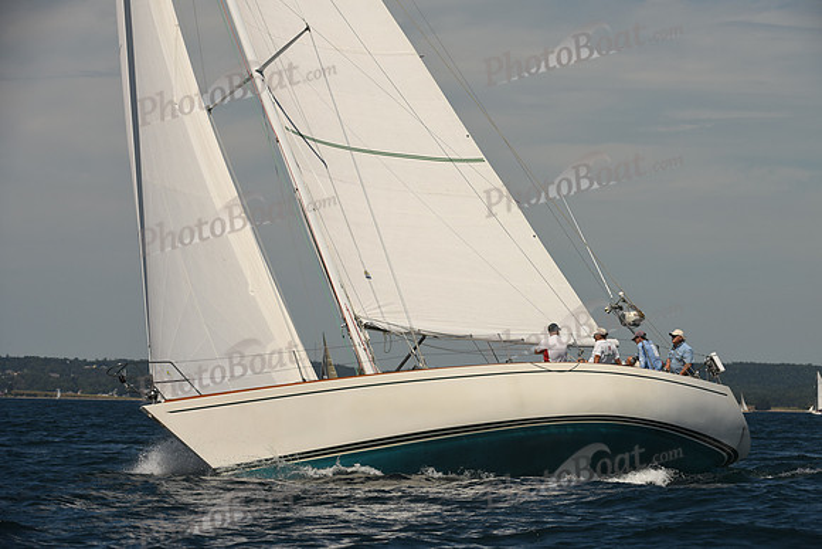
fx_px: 4568
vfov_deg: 6.9
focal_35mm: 200
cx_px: 411
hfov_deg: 10.3
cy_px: 274
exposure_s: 1/1000
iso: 250
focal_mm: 200
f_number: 9
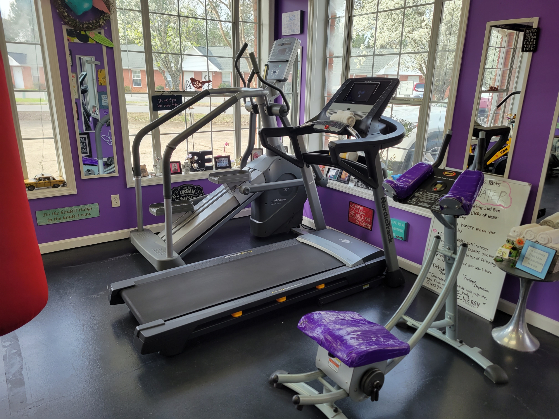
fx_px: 420
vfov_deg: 53.1
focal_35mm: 26
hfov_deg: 67.3
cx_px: 280
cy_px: 210
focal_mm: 5.4
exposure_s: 1/217
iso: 40
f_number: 1.8
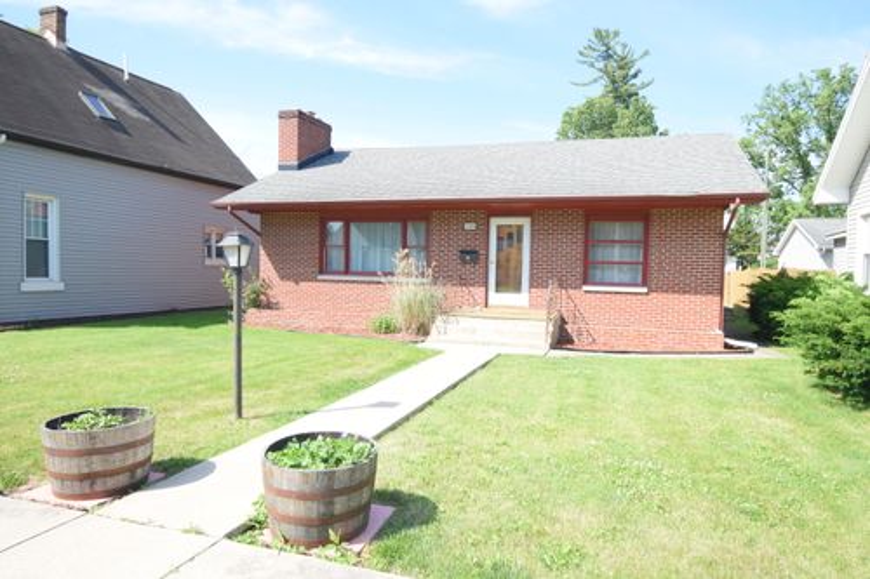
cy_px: 290
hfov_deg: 77.3
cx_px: 435
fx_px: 544
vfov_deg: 56.1
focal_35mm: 22
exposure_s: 1/250
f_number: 6.3
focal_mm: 15
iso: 200
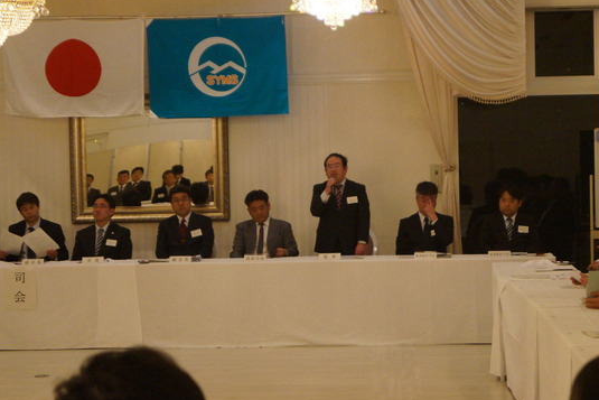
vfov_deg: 13.9
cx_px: 339
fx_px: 1641
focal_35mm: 99
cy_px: 187
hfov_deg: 20.7
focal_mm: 55
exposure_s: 1/100
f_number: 5.6
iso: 2500
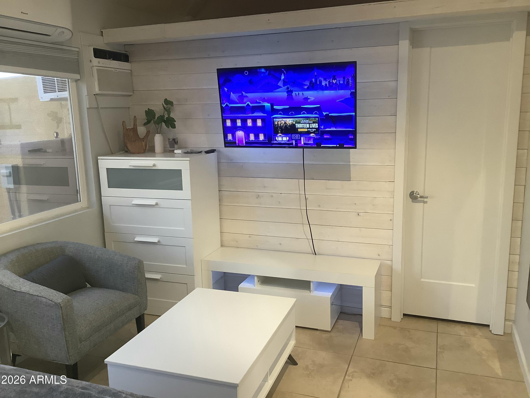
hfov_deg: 58.4
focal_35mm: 31
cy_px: 199
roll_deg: +0.2
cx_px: 265
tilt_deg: -12.3
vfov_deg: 45.4
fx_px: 475
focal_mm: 3.3
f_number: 2.4
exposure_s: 1/60
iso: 200
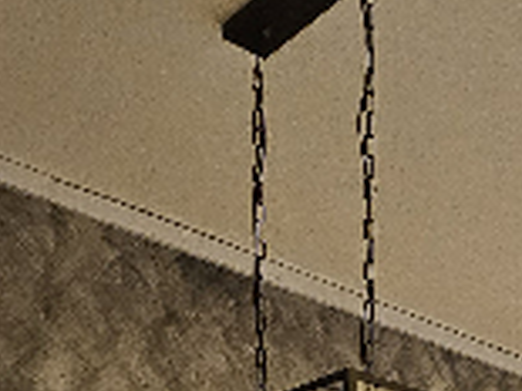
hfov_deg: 24.1
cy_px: 907
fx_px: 1010
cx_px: 738
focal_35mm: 67
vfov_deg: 14.9
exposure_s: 1/33.3
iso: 320
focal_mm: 2.2
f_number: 2.2
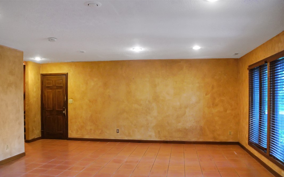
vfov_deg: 40.6
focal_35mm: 31
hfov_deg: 61.2
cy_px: 95
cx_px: 140
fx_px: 240
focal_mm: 20
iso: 1250
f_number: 4
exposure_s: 1/60
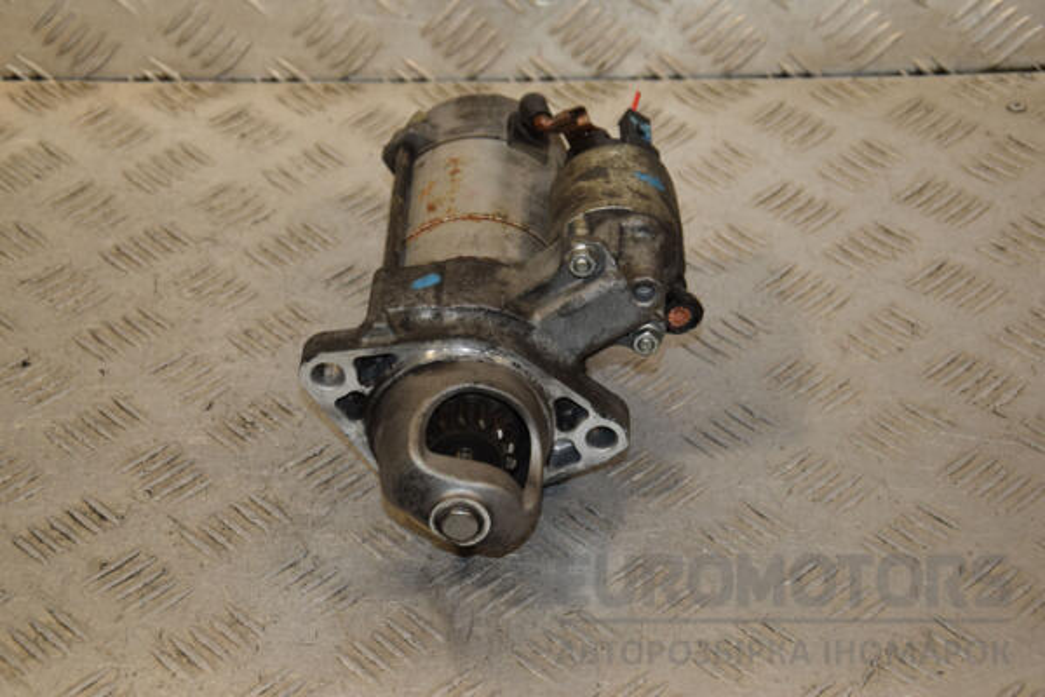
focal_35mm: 78
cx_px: 522
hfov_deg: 26.0
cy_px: 348
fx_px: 2264
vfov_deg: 17.5
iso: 800
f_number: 6.3
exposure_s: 1/200
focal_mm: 52
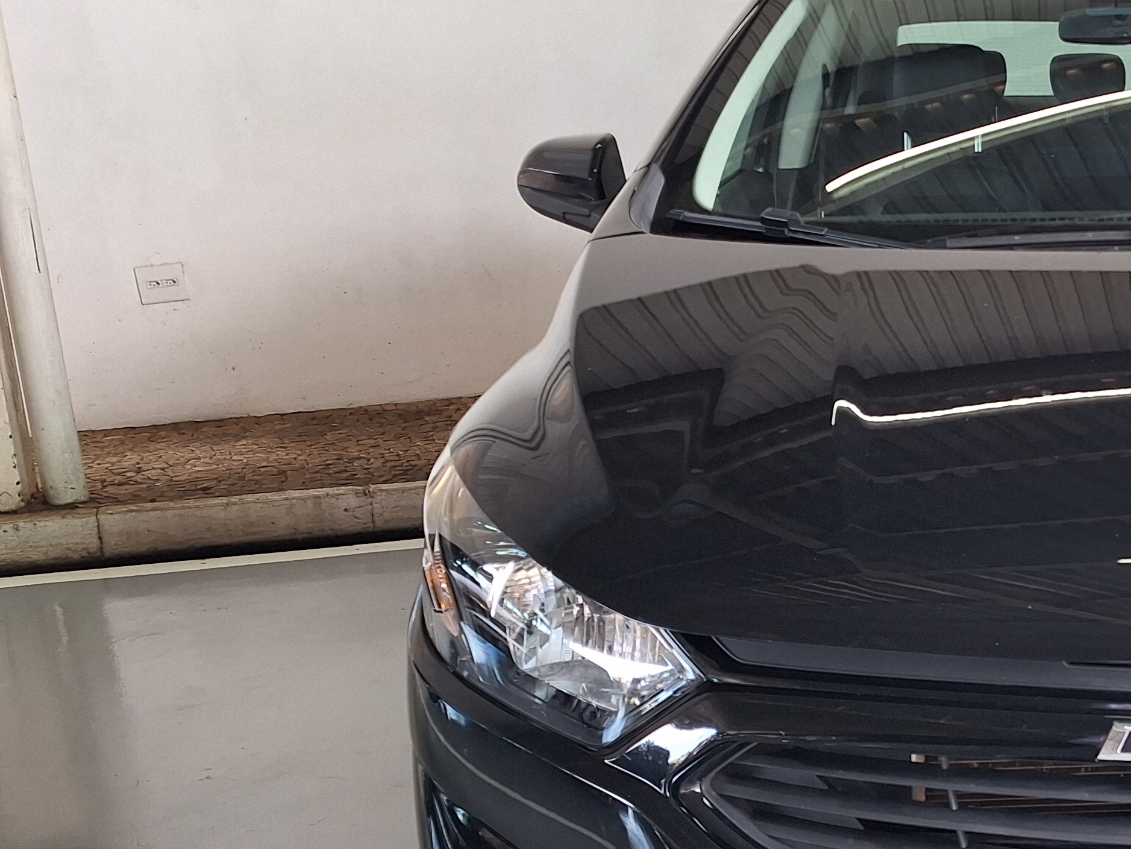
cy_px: 546
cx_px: 1098
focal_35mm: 50
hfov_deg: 35.1
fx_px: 1634
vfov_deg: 29.0
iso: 50
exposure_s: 1/60
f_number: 1.8
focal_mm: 5.54
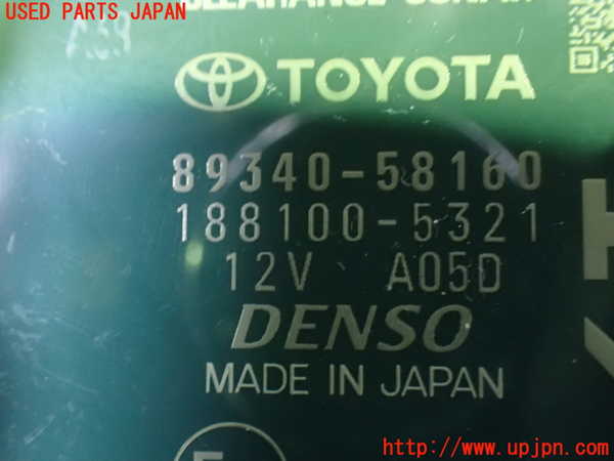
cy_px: 230
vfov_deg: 35.1
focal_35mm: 41
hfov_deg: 45.8
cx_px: 307
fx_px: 727
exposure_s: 1/10
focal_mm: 7.31
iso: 1600
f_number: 2.8
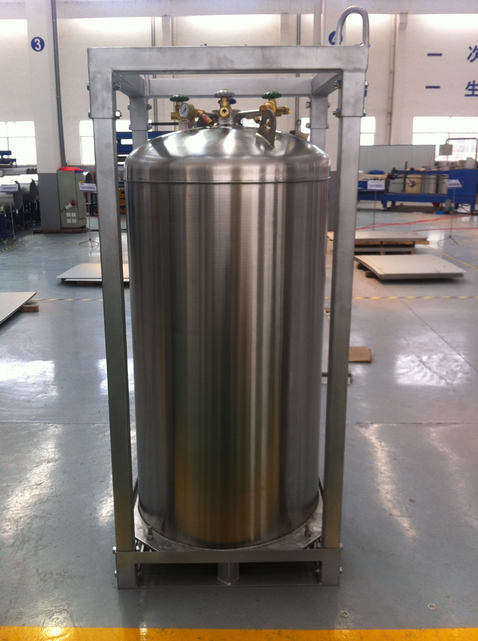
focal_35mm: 35
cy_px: 320
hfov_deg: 40.6
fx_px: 646
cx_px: 239
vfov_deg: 52.7
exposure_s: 1/120
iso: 80
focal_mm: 3.85
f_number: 2.8
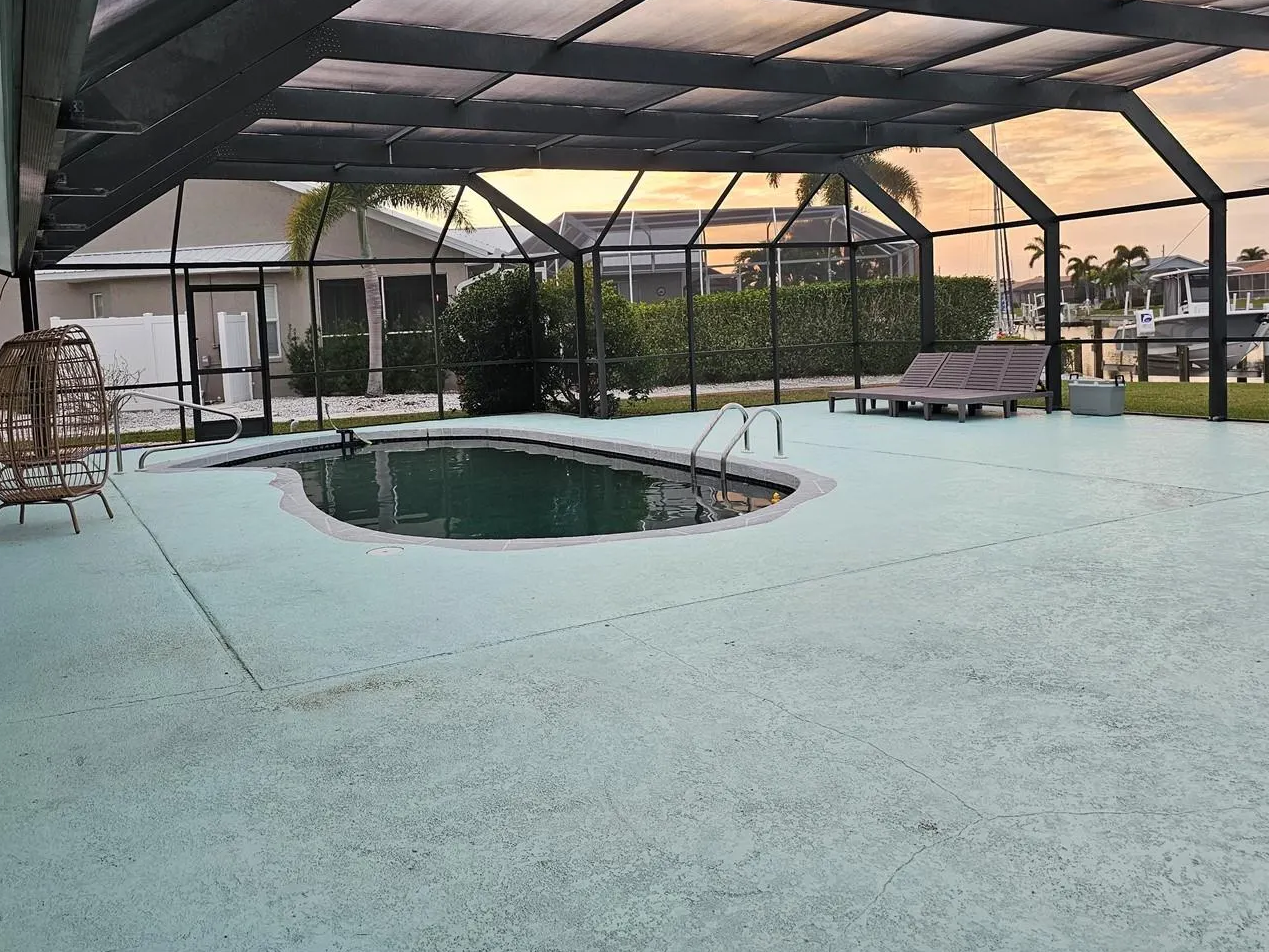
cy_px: 364
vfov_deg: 47.8
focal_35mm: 29
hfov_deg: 61.6
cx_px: 589
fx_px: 1063
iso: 100
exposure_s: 1/180
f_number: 1.7
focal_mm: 6.3
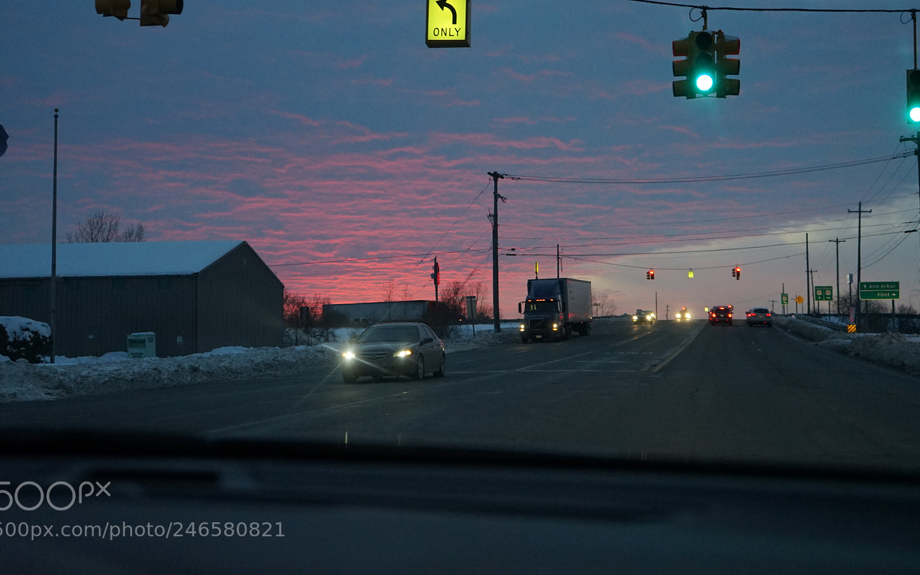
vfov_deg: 24.0
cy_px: 241
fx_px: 1354
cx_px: 461
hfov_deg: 37.5
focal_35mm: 54
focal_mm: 48
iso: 2000
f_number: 4.5
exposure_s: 1/250
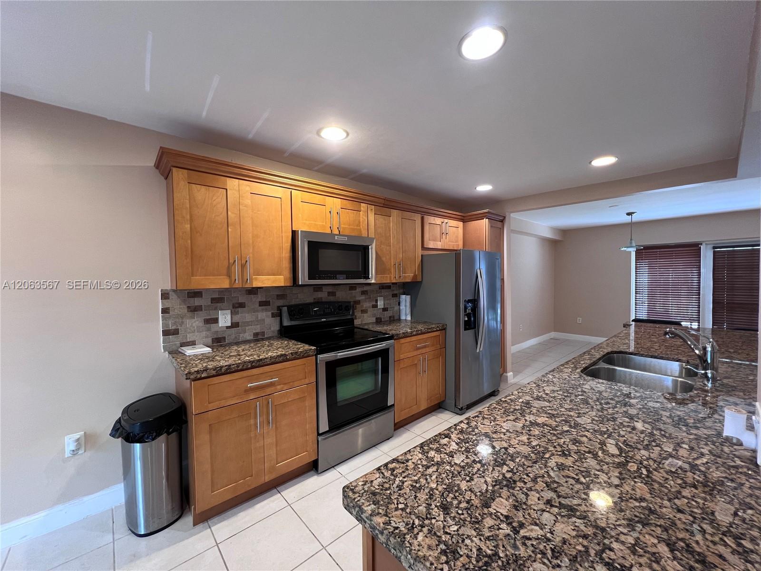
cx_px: 380
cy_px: 286
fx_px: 286
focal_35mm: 13
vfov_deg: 89.9
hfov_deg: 106.2
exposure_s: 1/60
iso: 160
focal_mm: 1.57
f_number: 1.8
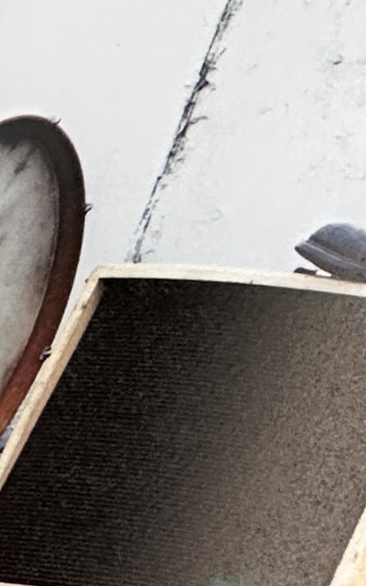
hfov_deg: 2.8
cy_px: 48
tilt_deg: -51.3
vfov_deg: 4.5
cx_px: 59
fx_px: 7394
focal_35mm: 463
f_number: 2.8
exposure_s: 1/100
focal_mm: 9
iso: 125
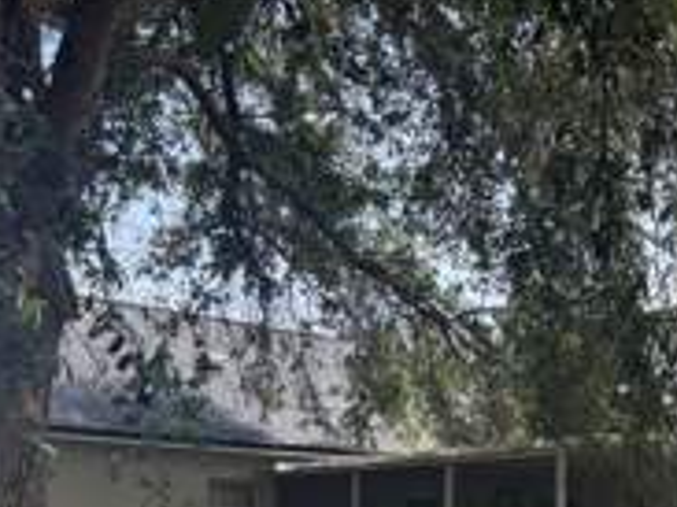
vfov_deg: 21.3
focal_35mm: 63
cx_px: 437
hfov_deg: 30.6
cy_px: 640
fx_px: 1231
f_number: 1.78
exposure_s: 1/756
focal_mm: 6.76
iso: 80
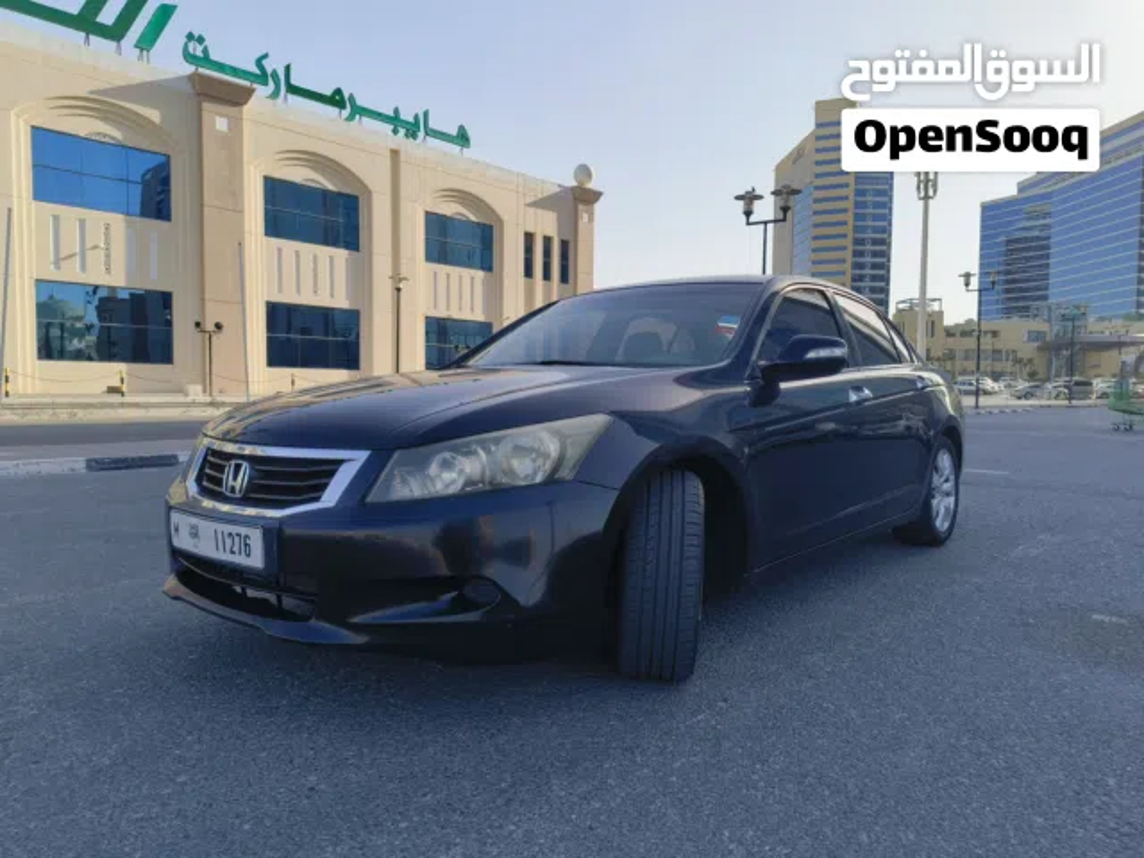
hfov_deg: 71.6
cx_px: 572
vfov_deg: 56.8
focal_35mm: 24
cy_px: 429
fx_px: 793
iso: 100
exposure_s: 1/200
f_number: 1.87
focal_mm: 5.56
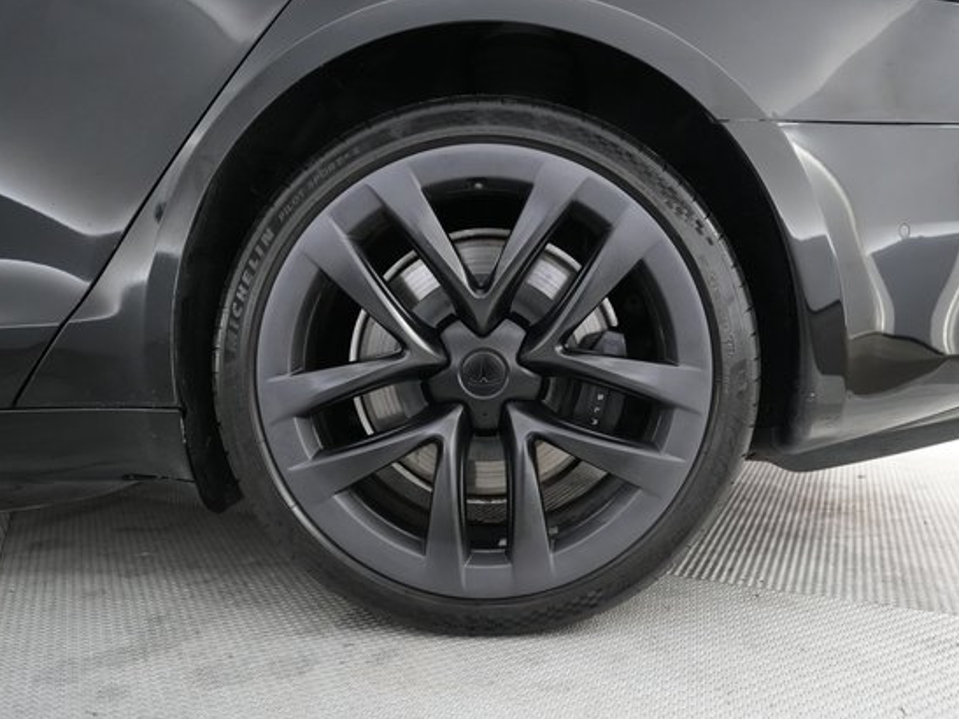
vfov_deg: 51.3
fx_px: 748
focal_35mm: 27
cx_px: 489
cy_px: 367
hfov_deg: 65.3
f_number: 2.8
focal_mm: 24
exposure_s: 1/160
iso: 6400
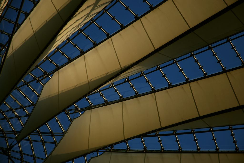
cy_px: 82
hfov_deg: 16.1
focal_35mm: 128
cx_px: 122
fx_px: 865
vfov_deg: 10.8
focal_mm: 85
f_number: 5.6
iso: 100
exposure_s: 1/320
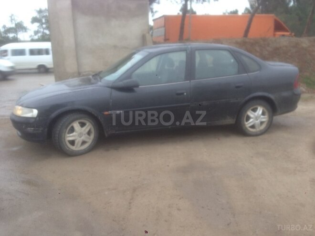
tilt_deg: -12.9
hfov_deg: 55.4
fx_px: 300
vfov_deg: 42.9
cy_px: 118
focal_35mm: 33
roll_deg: -0.2
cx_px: 158
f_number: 2.4
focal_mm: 4.12
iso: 50
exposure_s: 1/30
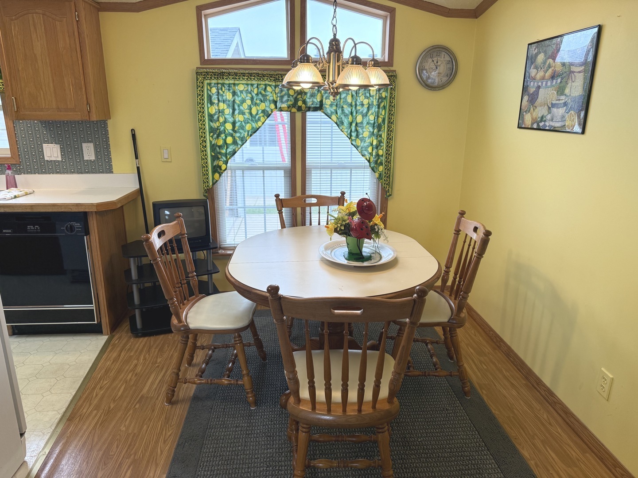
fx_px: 442
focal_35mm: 24
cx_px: 319
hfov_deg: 71.6
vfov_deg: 56.8
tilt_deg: -14.9
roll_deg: -0.4
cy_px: 239
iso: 125
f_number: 1.78
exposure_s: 1/231
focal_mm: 6.76
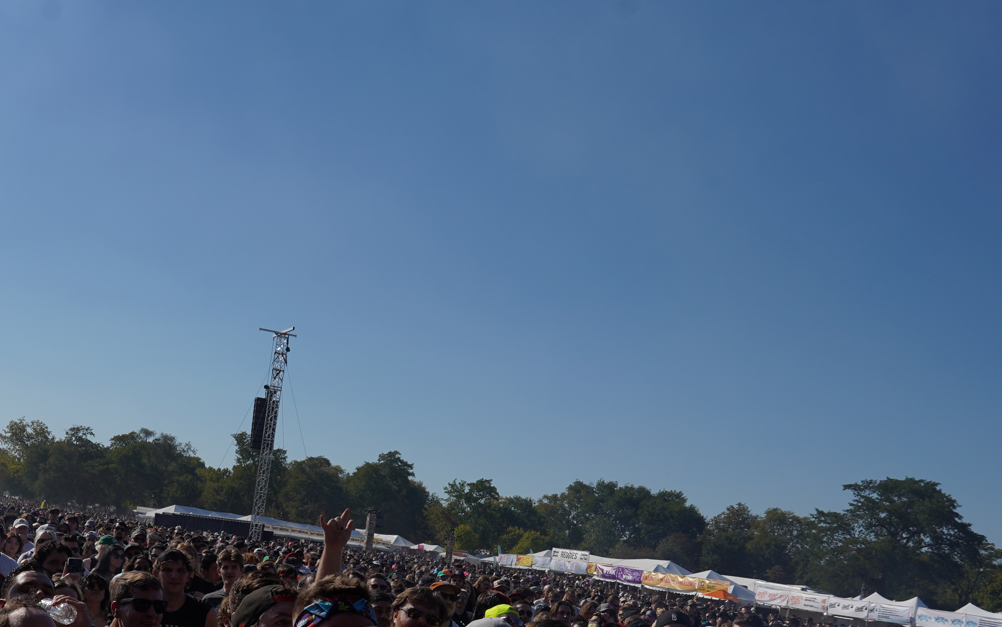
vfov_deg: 26.5
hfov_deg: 41.7
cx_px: 287
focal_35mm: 47
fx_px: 1283
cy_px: 563
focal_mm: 24
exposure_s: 1/800
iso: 100
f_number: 8
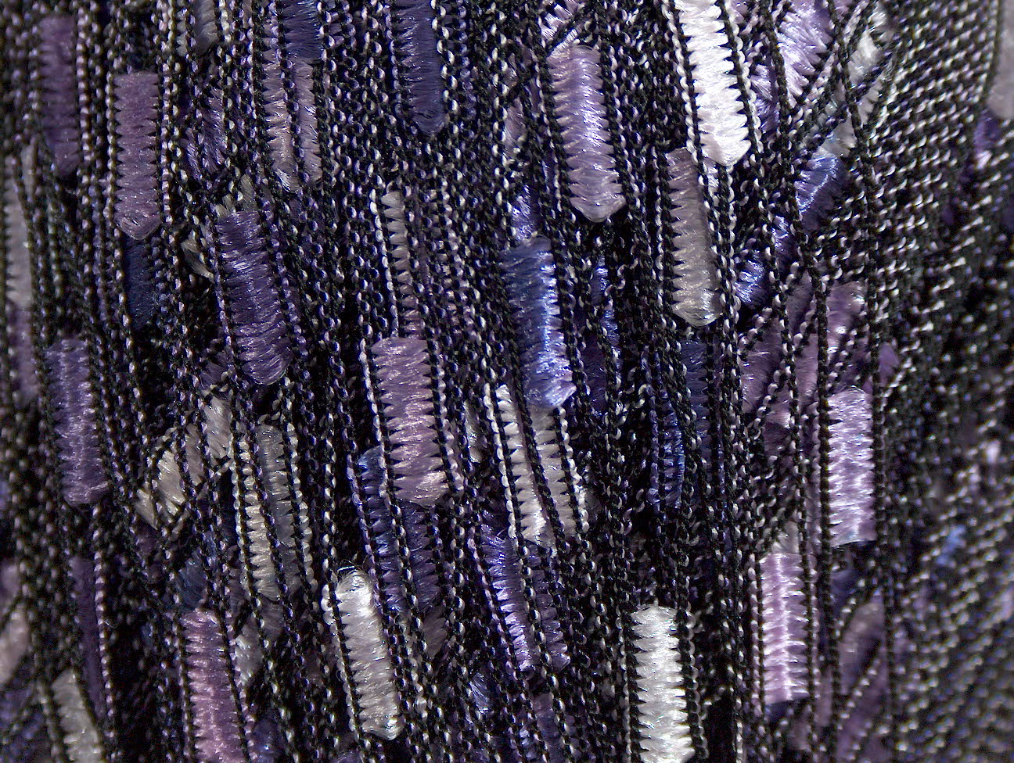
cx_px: 507
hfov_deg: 19.8
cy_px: 382
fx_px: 2904
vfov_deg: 15.0
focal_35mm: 99
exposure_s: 1/4.59
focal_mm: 20.29
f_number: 2.9
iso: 100
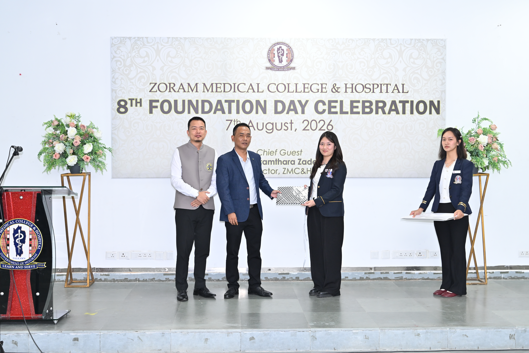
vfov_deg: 29.9
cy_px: 176
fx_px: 661
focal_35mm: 45
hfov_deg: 43.6
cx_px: 264
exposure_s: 1/125
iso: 1250
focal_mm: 45
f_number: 4.5
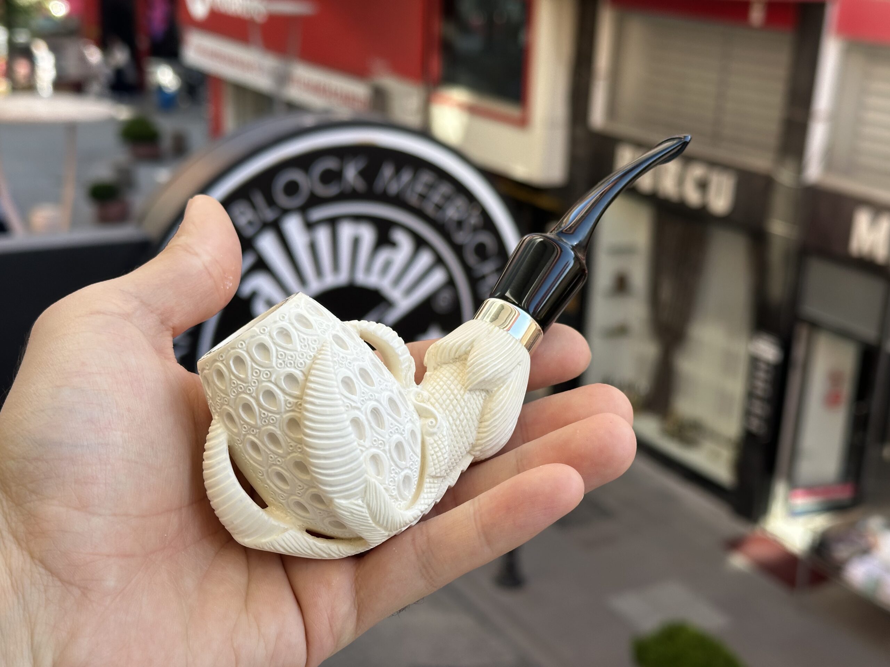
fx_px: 1234
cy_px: 334
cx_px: 445
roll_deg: -2.8
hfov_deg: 39.7
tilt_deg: -17.8
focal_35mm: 48
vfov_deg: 30.3
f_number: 1.78
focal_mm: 6.86
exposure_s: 1/612
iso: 64
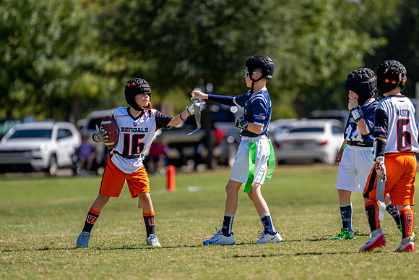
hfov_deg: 7.8
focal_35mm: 264
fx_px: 3078
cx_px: 223
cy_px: 148
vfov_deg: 5.2
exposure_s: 1/2000
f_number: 2.8
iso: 160
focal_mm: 200
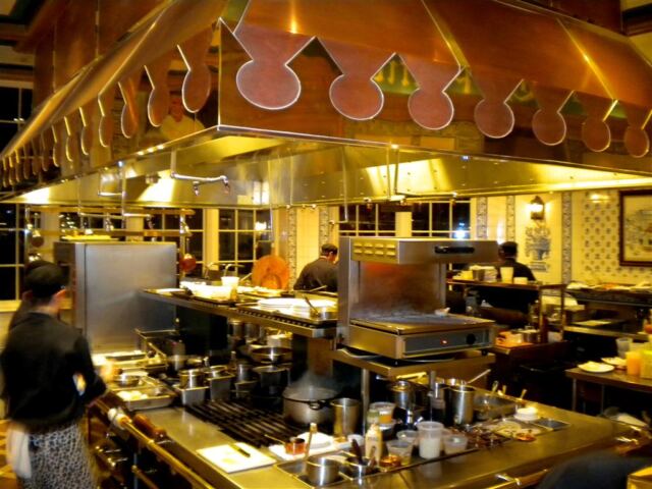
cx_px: 326
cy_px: 244
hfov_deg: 52.6
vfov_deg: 40.7
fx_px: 659
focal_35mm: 35
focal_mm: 6.3
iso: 400
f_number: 3.1
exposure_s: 1/10.5
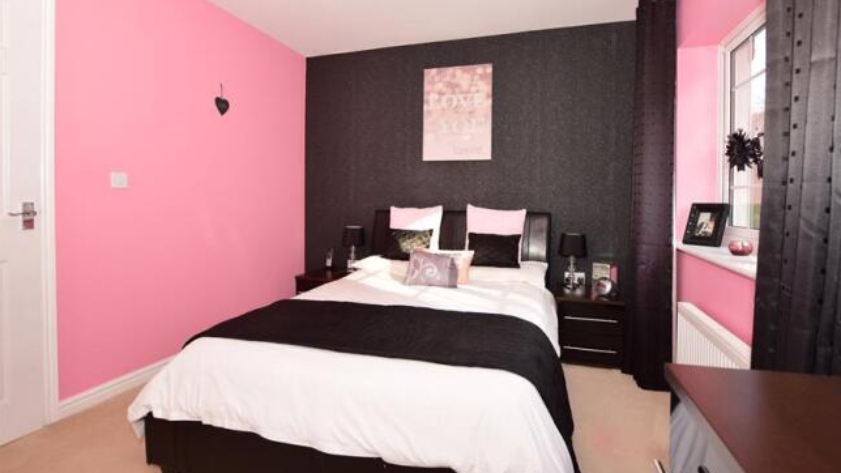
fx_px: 357
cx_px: 426
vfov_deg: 66.7
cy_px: 199
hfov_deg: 99.4
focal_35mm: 16
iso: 400
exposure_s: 1/160
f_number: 6.3
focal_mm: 10
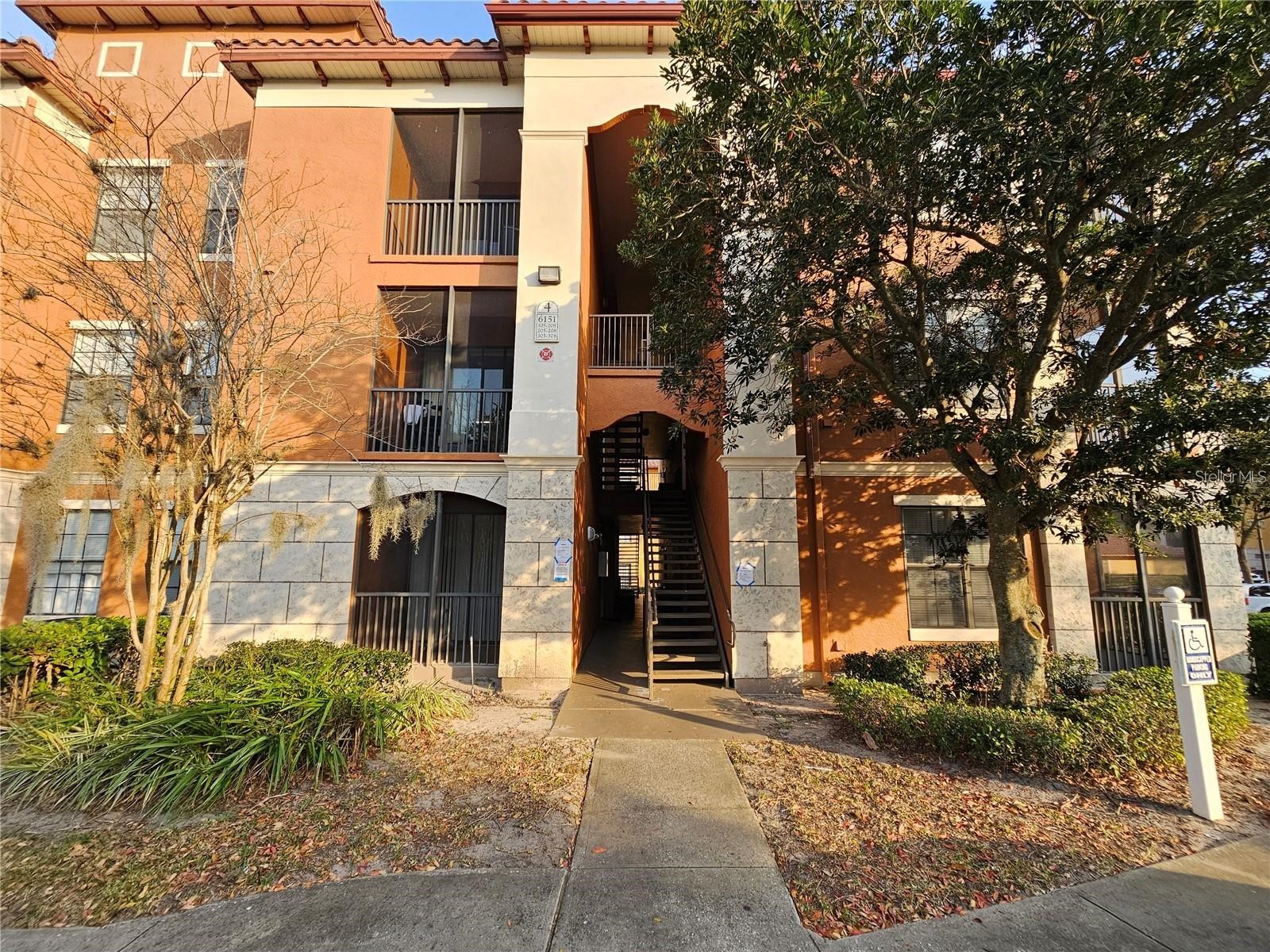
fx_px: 477
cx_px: 635
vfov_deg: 89.9
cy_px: 476
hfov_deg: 106.2
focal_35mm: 13
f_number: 2.2
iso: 50
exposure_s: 1/349
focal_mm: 2.2
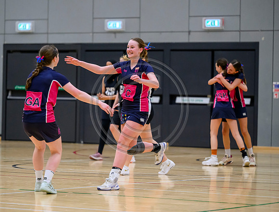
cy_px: 103
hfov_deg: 12.0
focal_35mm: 164
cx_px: 132
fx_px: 1327
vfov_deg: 9.1
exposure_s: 1/1250
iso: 6400
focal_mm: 140
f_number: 2.8
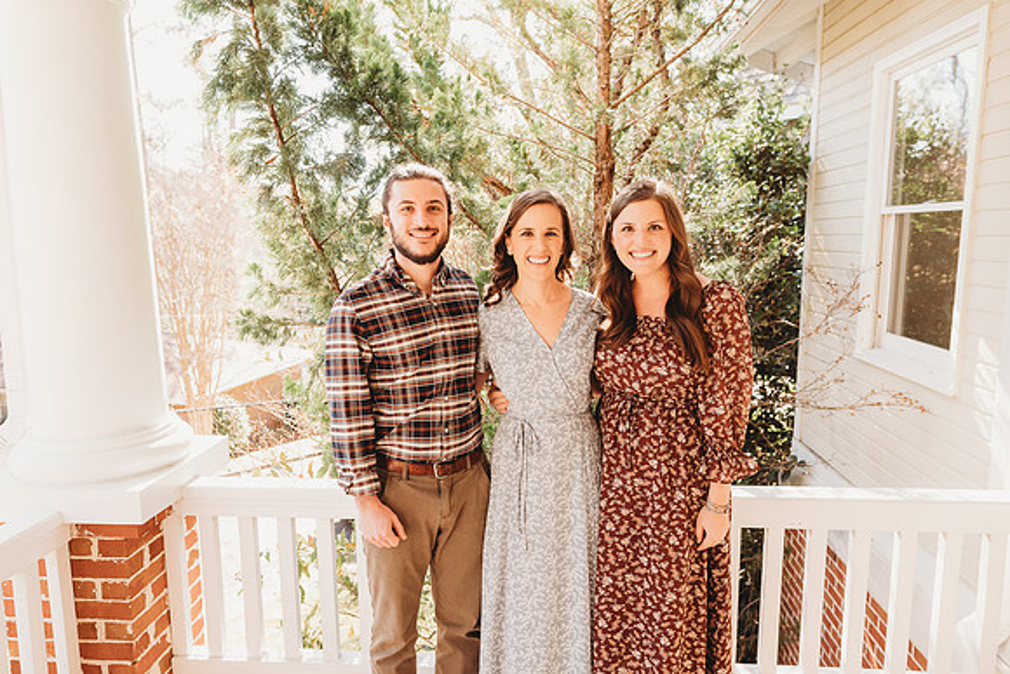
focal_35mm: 24
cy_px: 337
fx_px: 673
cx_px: 505
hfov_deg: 73.7
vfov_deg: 53.2
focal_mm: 24
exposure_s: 1/200
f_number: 4.5
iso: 400
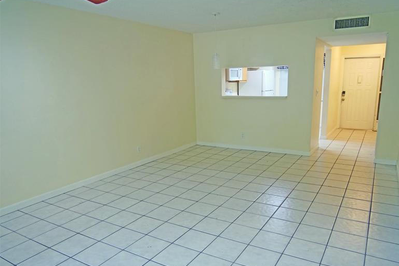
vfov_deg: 49.4
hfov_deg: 69.4
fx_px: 288
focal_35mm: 26
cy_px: 151
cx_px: 207
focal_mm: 12
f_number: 3.5
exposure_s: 1/60
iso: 640
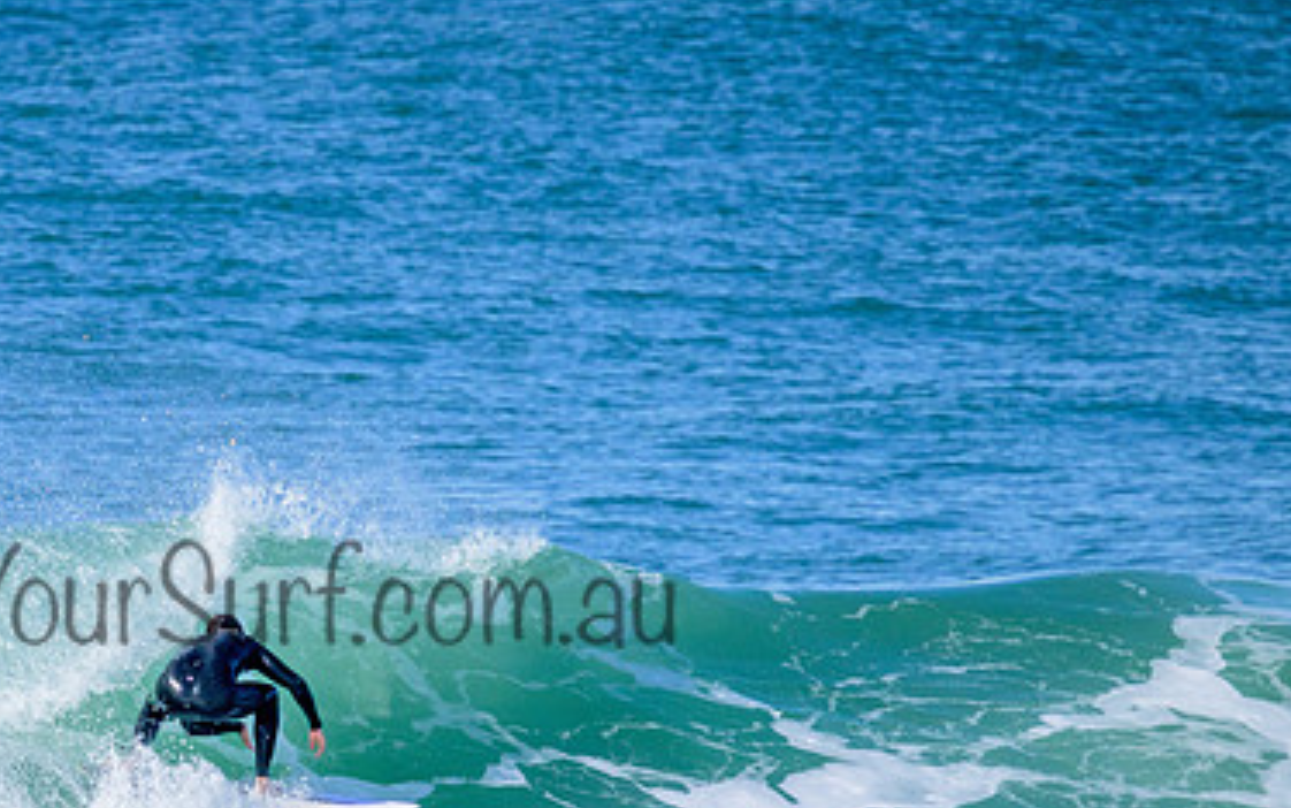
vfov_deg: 1.0
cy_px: 565
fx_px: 44486
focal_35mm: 1264
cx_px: 311
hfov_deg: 1.7
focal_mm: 800
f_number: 11
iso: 1600
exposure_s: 1/2000
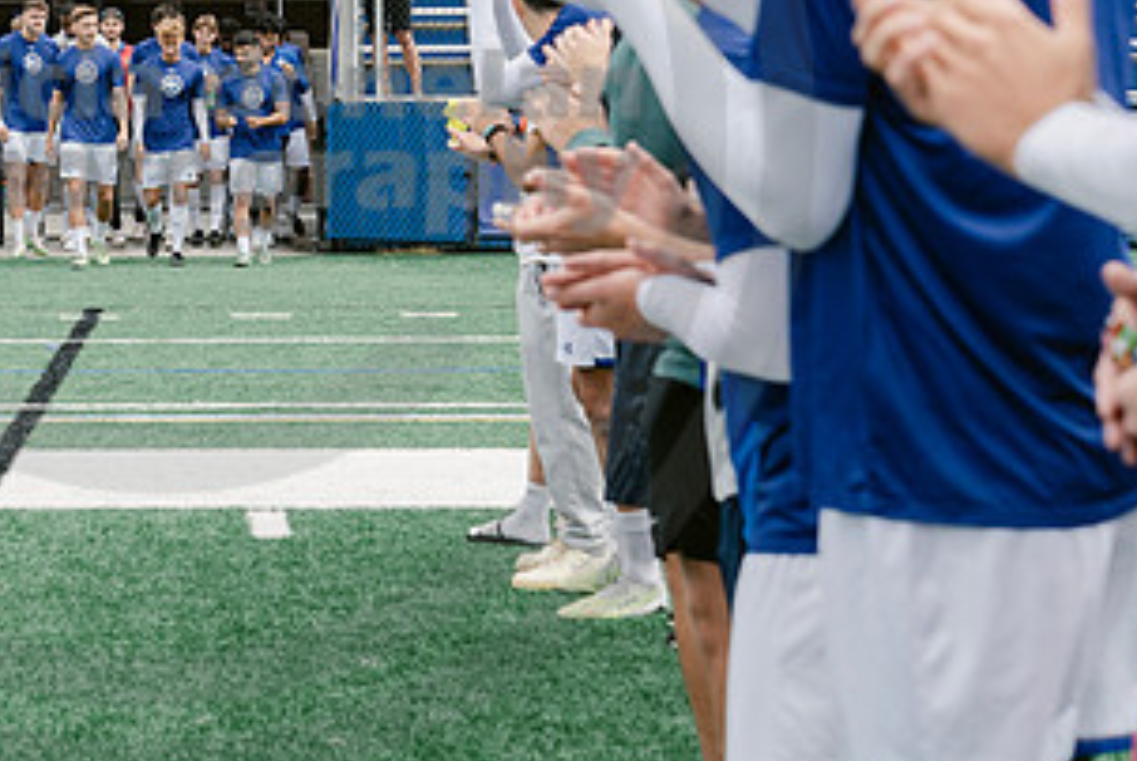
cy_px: 126
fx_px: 3762
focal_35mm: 119
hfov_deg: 17.0
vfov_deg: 11.5
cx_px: 147
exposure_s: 1/500
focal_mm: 62
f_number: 5.6
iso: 400
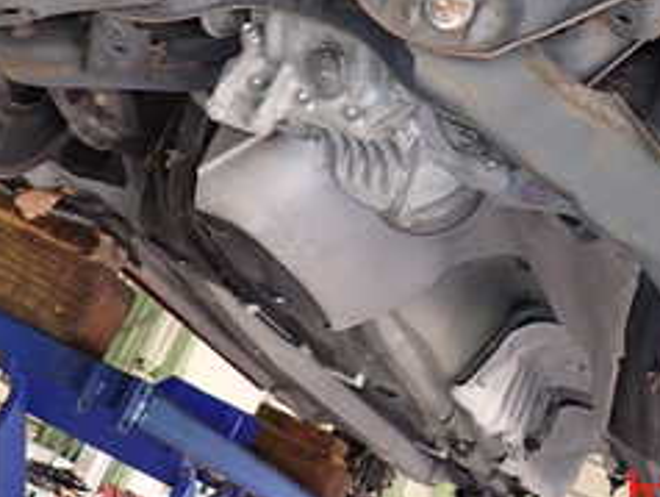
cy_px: -92
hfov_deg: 30.5
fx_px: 1202
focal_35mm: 63
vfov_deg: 21.7
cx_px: 422
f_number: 2
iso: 200
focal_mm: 4.5
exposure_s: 1/30
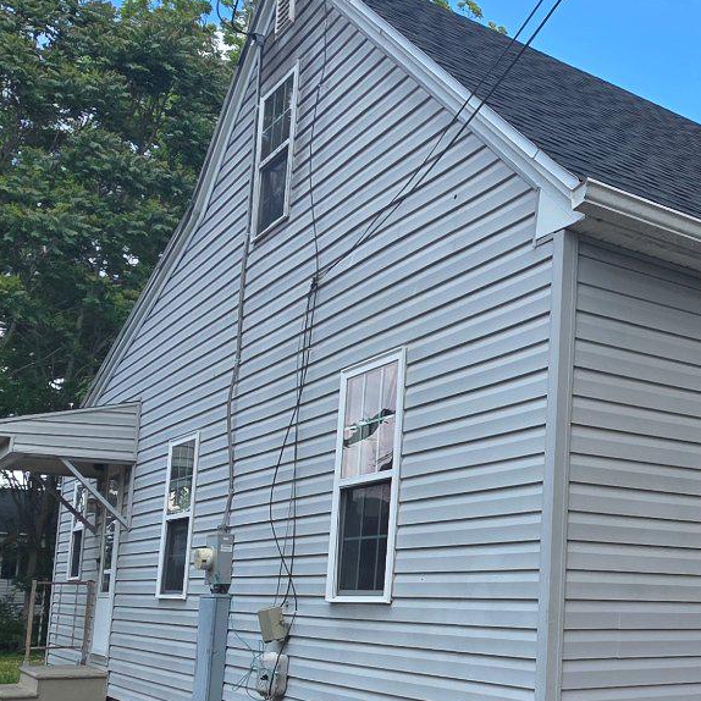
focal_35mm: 41
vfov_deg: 40.3
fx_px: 939
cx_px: 739
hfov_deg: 35.9
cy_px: 485
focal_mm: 2.2
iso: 40
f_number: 1.9
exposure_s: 1/1038
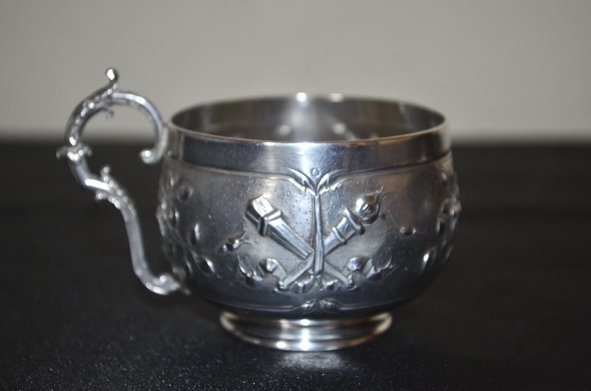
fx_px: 1278
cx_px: 296
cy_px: 196
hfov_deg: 26.0
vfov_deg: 17.4
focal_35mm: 78
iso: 200
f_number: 5.6
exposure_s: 1/30
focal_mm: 52
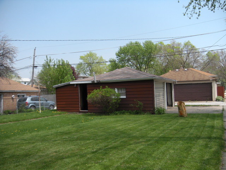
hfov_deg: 52.6
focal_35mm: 35
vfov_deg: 40.7
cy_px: 85
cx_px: 113
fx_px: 229
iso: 64
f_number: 3.8
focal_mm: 5.9
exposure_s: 1/450
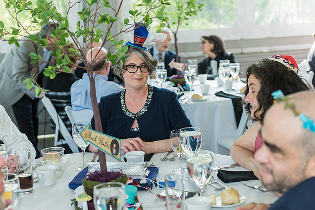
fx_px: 525
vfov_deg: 22.6
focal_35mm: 60
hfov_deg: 33.4
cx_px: 158
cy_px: 105
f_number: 4
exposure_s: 1/160
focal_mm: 60
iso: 400
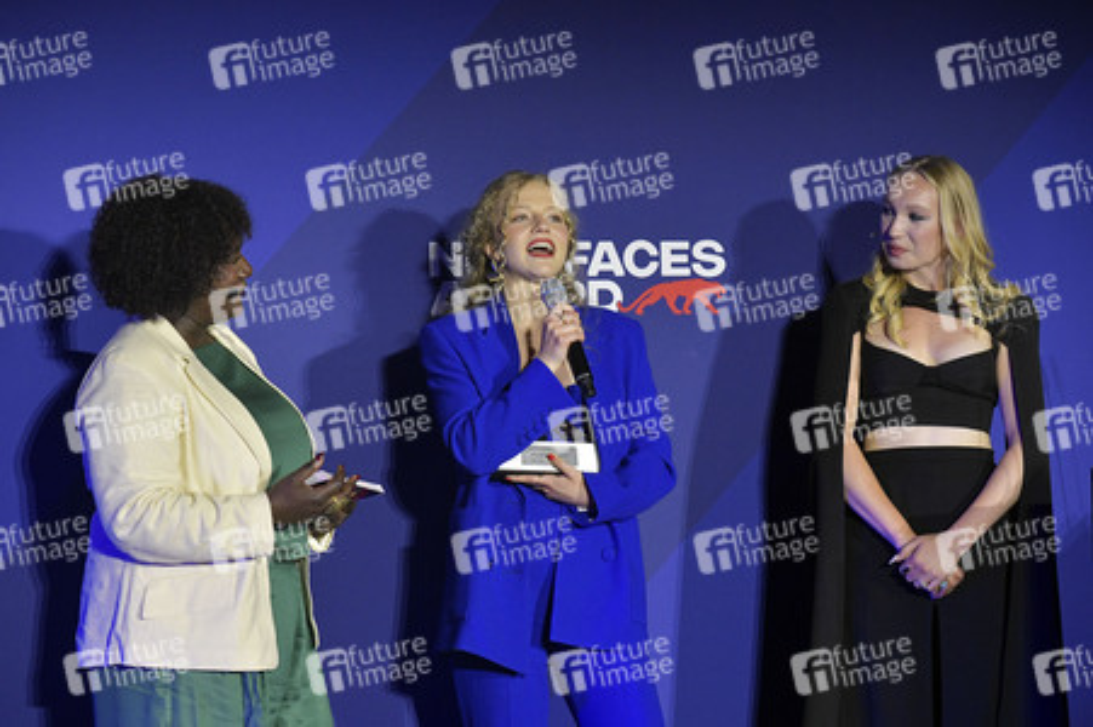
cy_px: 364
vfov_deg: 7.8
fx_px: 5309
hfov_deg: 11.8
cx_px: 546
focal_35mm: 175
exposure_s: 1/160
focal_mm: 175
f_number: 6.3
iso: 3200
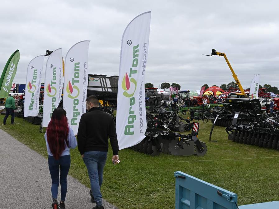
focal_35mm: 44
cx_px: 154
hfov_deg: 42.9
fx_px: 355
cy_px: 106
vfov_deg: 32.9
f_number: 9
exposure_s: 1/320
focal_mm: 40
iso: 250
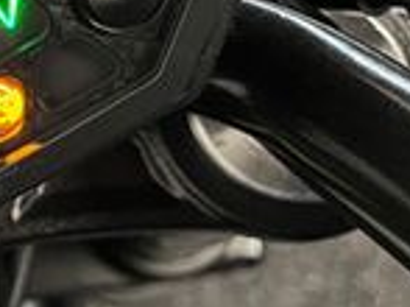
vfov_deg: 12.7
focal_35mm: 113
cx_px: -290
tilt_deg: -51.7
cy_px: -89
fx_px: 1337
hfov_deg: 15.4
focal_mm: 5.1
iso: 320
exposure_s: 1/50
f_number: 1.6
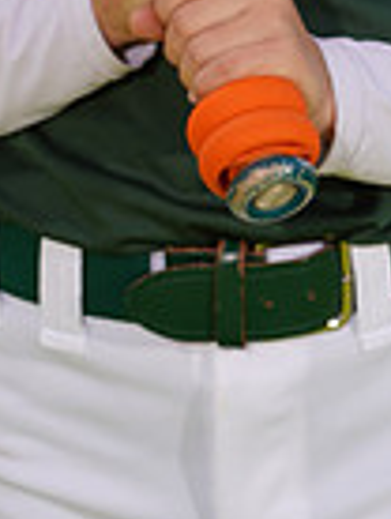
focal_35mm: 403
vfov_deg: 4.8
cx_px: 58
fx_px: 6051
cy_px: -474
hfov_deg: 3.7
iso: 80
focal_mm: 100
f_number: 9
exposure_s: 1/160
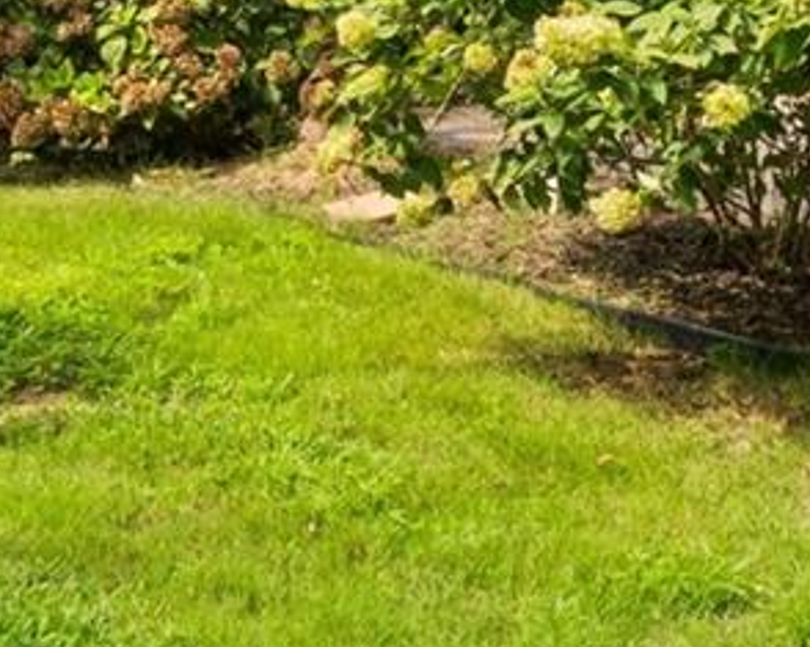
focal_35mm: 116
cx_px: -66
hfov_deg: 16.1
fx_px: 2785
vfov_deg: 12.7
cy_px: -255
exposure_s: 1/6
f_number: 22
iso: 100
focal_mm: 17.8
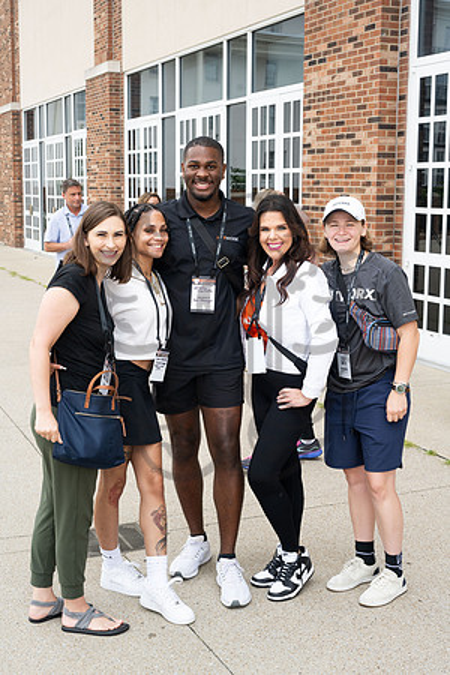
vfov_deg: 39.6
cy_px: 338
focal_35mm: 50
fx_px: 937
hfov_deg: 27.0
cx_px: 225
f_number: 8
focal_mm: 50
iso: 200
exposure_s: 1/250
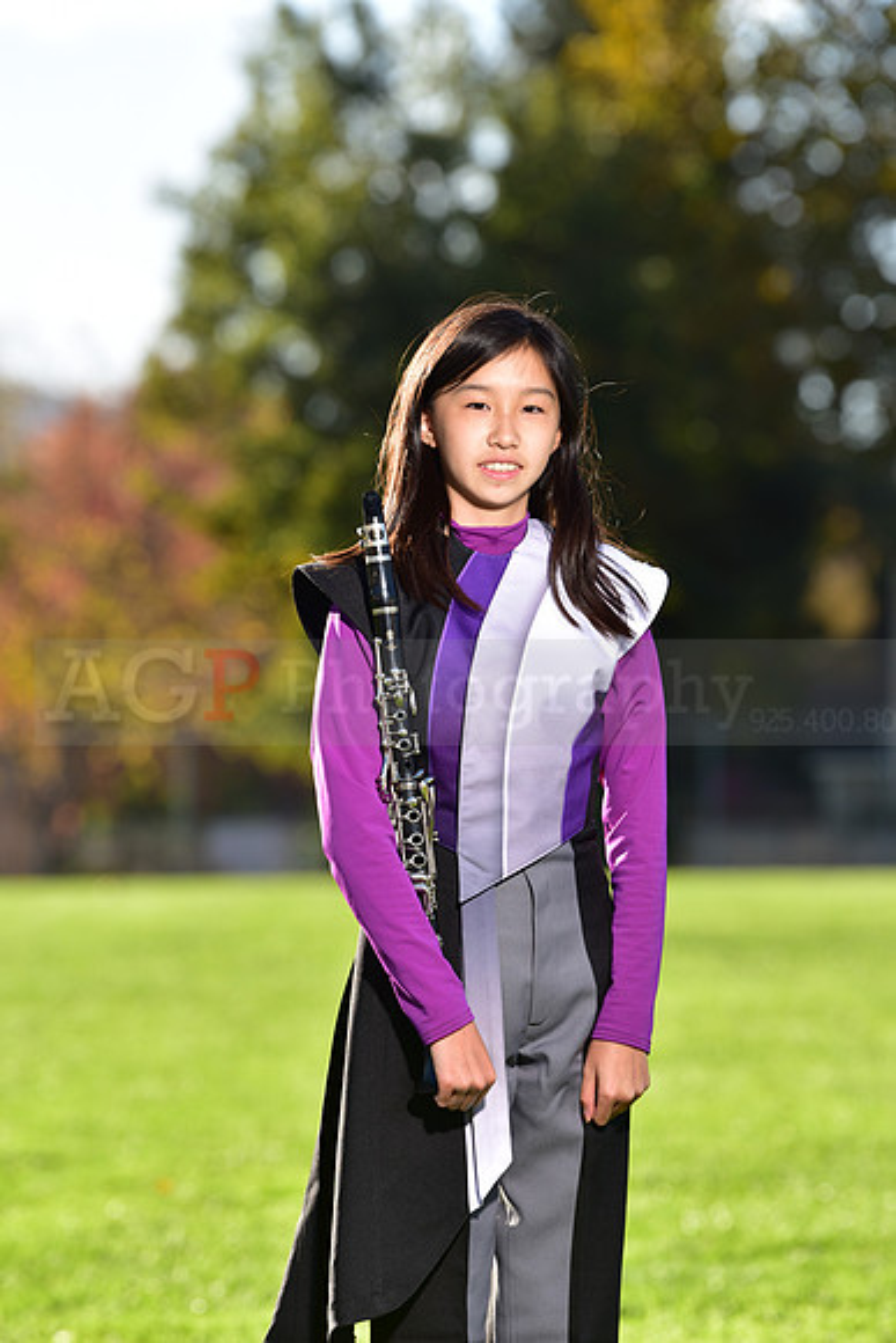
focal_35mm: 200
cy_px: 672
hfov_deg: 6.9
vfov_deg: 10.3
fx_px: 7462
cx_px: 448
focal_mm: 200
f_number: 5
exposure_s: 1/250
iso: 80
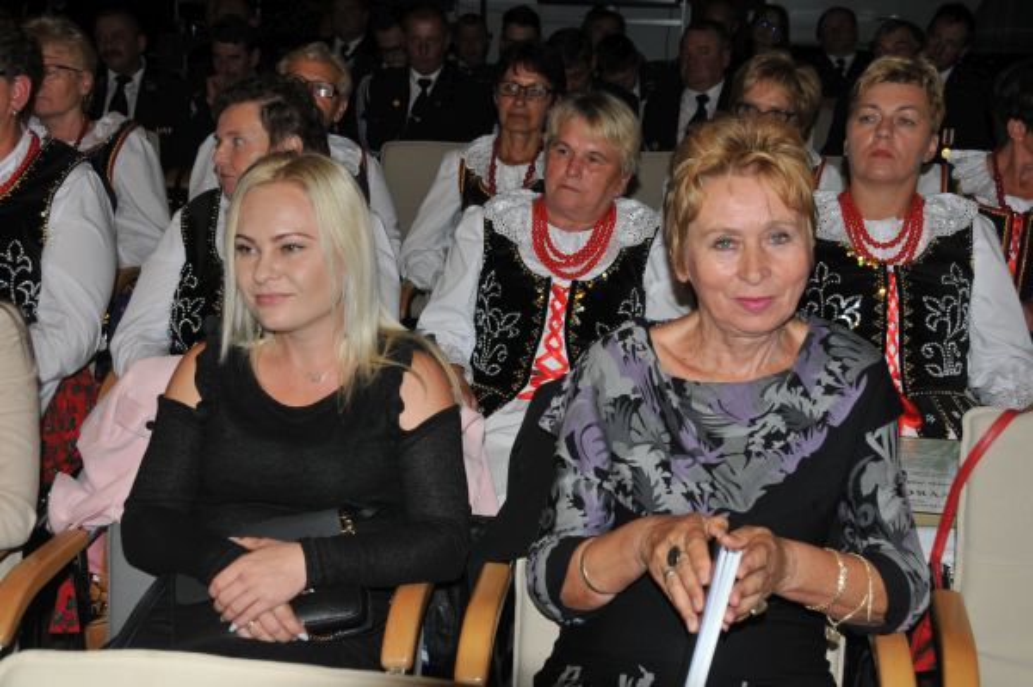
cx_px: 516
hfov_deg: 41.1
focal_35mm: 48
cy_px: 344
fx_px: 1376
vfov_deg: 28.0
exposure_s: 1/100
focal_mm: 32
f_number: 6.3
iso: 640
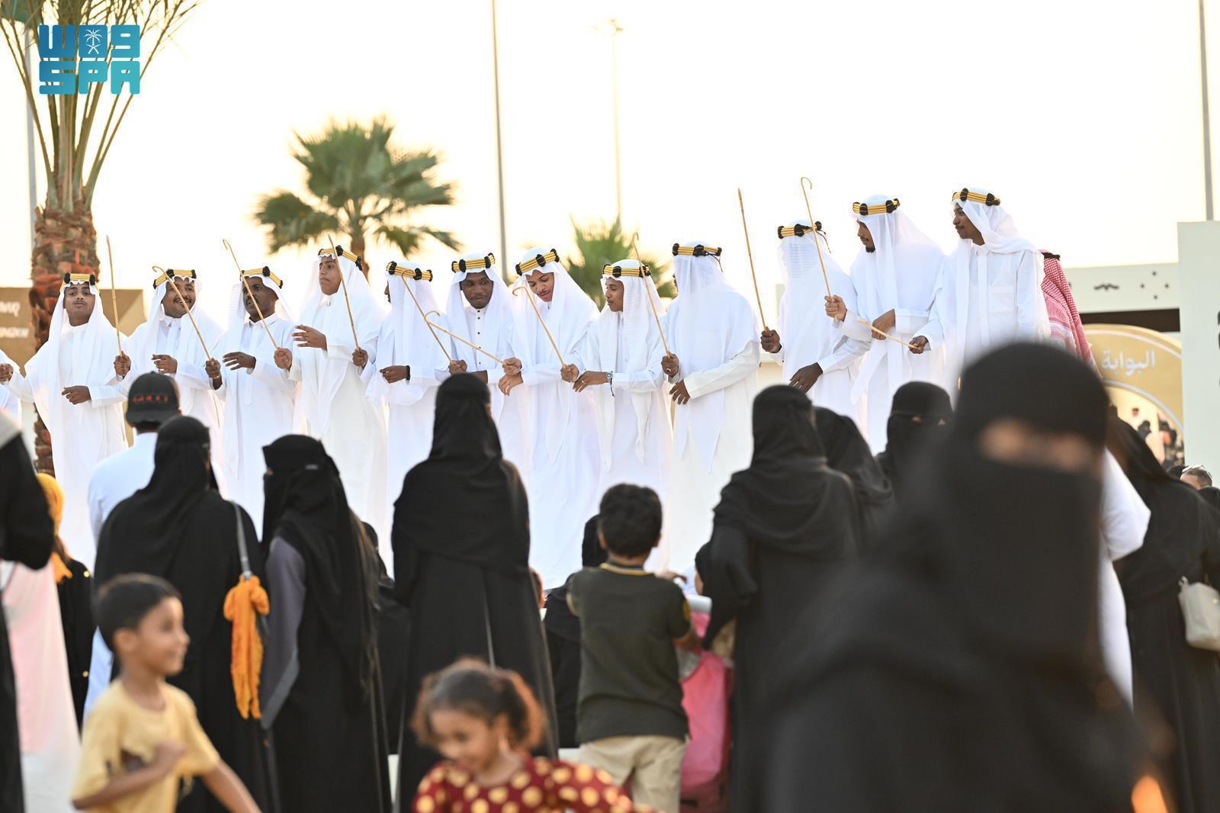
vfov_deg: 6.9
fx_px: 6776
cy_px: 406
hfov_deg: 10.3
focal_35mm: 200
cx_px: 610
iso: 1600
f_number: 5.6
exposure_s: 1/473
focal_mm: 200
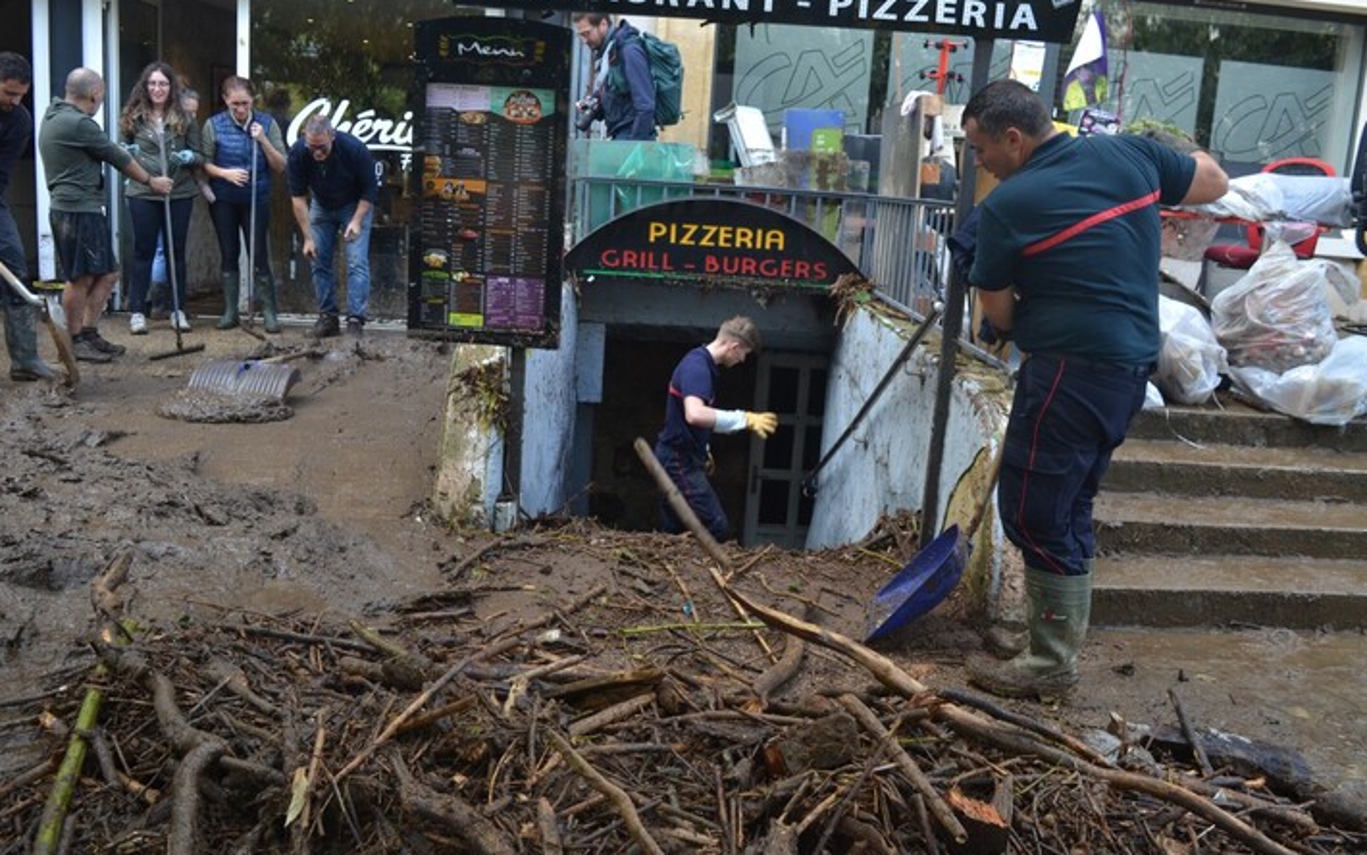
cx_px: 680
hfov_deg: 61.2
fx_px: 1155
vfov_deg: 40.6
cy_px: 435
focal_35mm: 31
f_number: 5
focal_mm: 20
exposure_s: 1/160
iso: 400
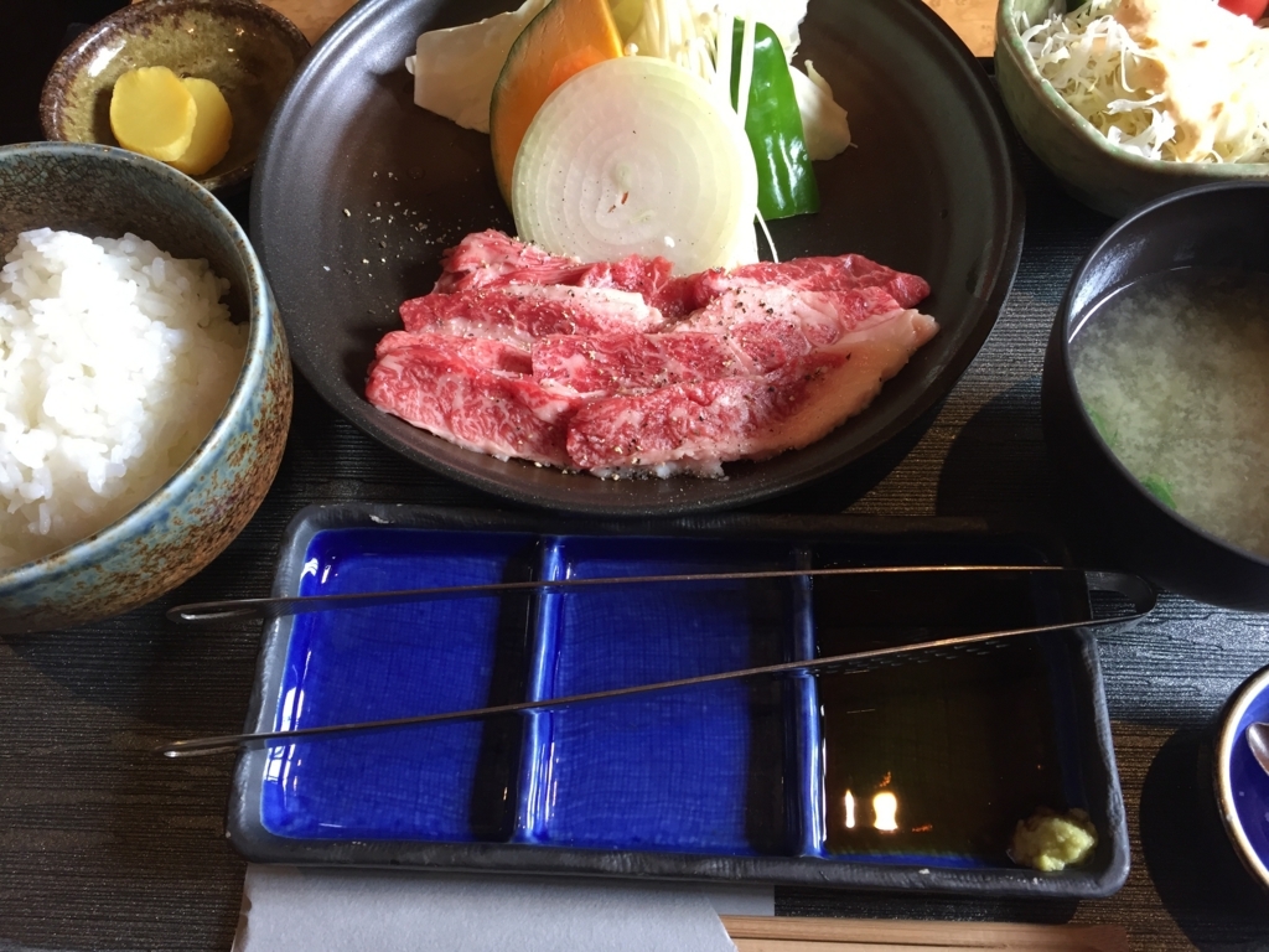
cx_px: 634
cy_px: 476
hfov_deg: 61.7
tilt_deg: -64.2
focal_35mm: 29
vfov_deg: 48.2
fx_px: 1063
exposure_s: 1/30
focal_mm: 4.15
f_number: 2.2
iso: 80
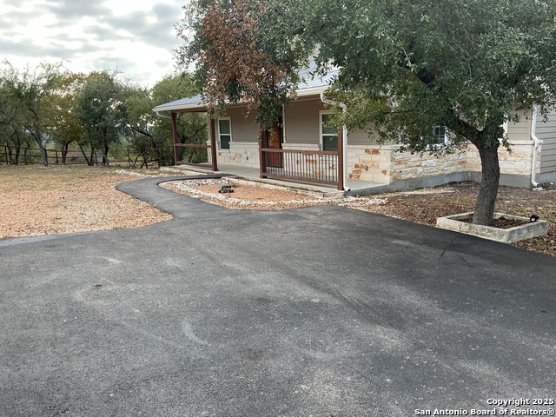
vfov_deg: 48.2
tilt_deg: -9.1
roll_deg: +2.1
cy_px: 208
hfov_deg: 61.7
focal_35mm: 29
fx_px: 466
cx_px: 278
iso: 20
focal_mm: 3
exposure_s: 1/232
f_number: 1.8
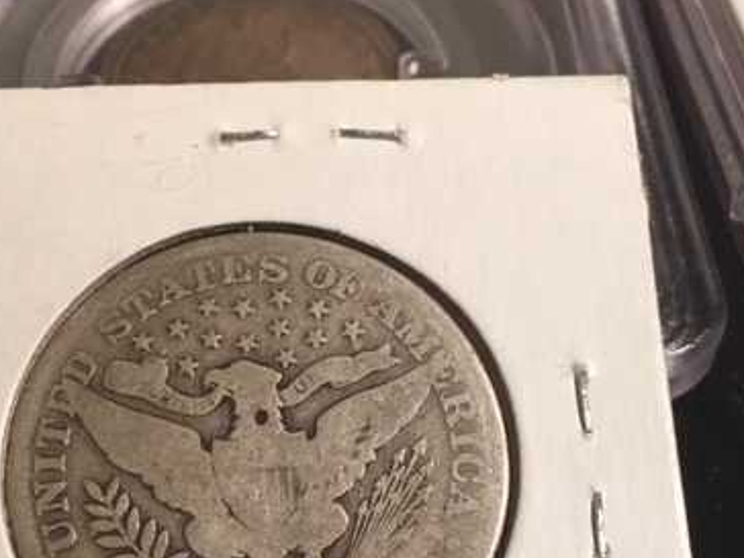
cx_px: 313
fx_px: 1096
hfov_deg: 37.4
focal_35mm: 51
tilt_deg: -56.2
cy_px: 417
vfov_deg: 28.2
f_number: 2.2
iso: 32
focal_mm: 4.15
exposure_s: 1/15
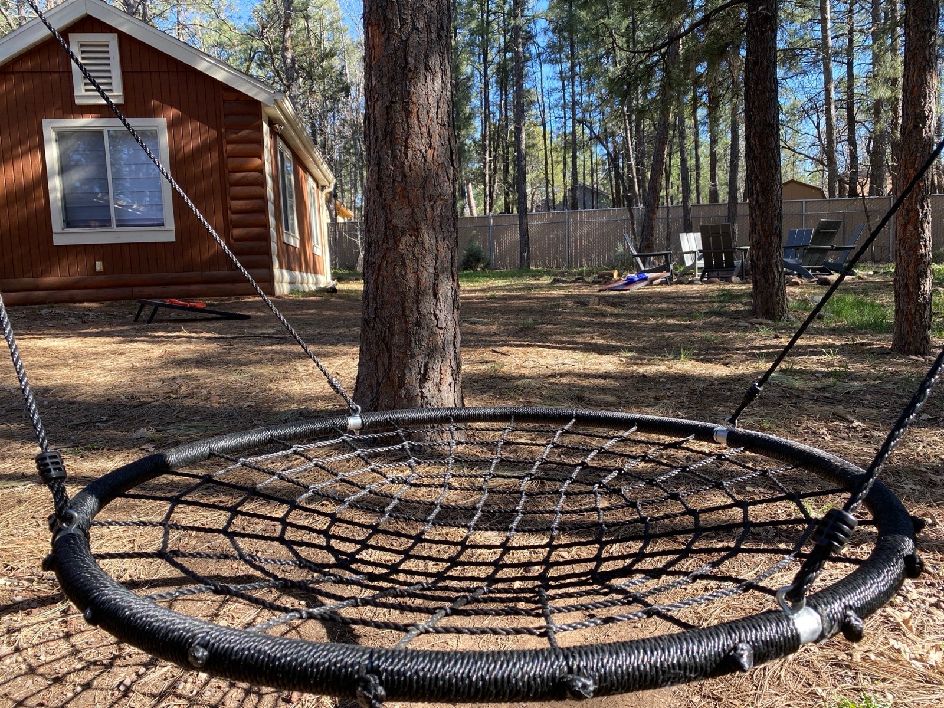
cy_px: 354
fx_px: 709
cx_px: 472
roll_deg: +2.1
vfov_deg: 53.1
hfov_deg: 67.3
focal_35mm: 26
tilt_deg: -4.4
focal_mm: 4.25
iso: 32
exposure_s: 1/297
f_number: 1.8
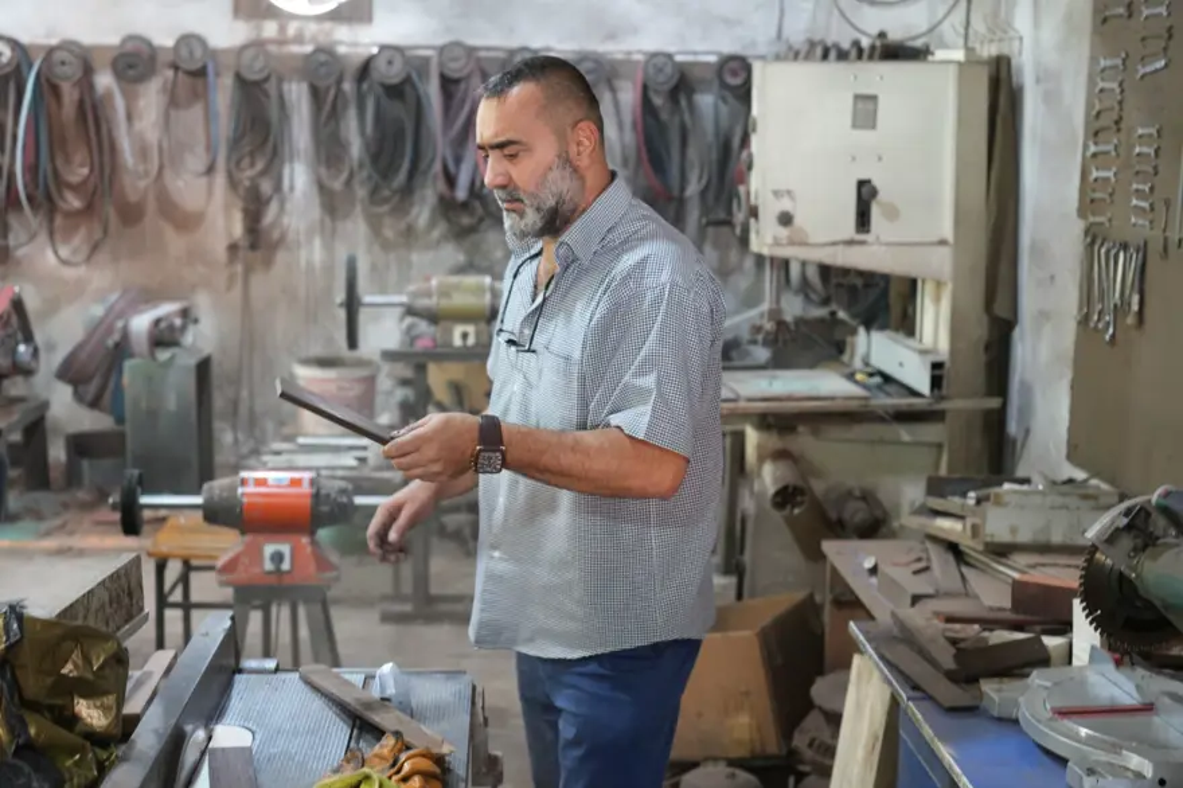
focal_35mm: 49
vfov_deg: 27.5
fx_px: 1610
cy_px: 394
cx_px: 592
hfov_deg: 40.4
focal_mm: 49
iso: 1600
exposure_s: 1/50
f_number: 4
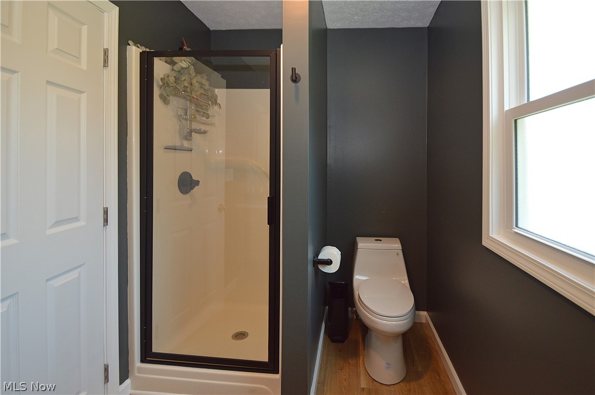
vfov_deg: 77.2
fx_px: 248
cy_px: 198
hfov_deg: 100.5
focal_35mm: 15
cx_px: 298
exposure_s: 1/80
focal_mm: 10
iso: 400
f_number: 4.5
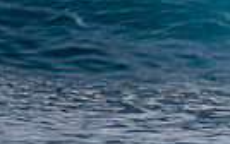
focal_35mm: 1495
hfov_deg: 1.4
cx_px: 433
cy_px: -57
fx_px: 9379
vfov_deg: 0.9
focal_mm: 200
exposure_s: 1/40
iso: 100
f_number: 11
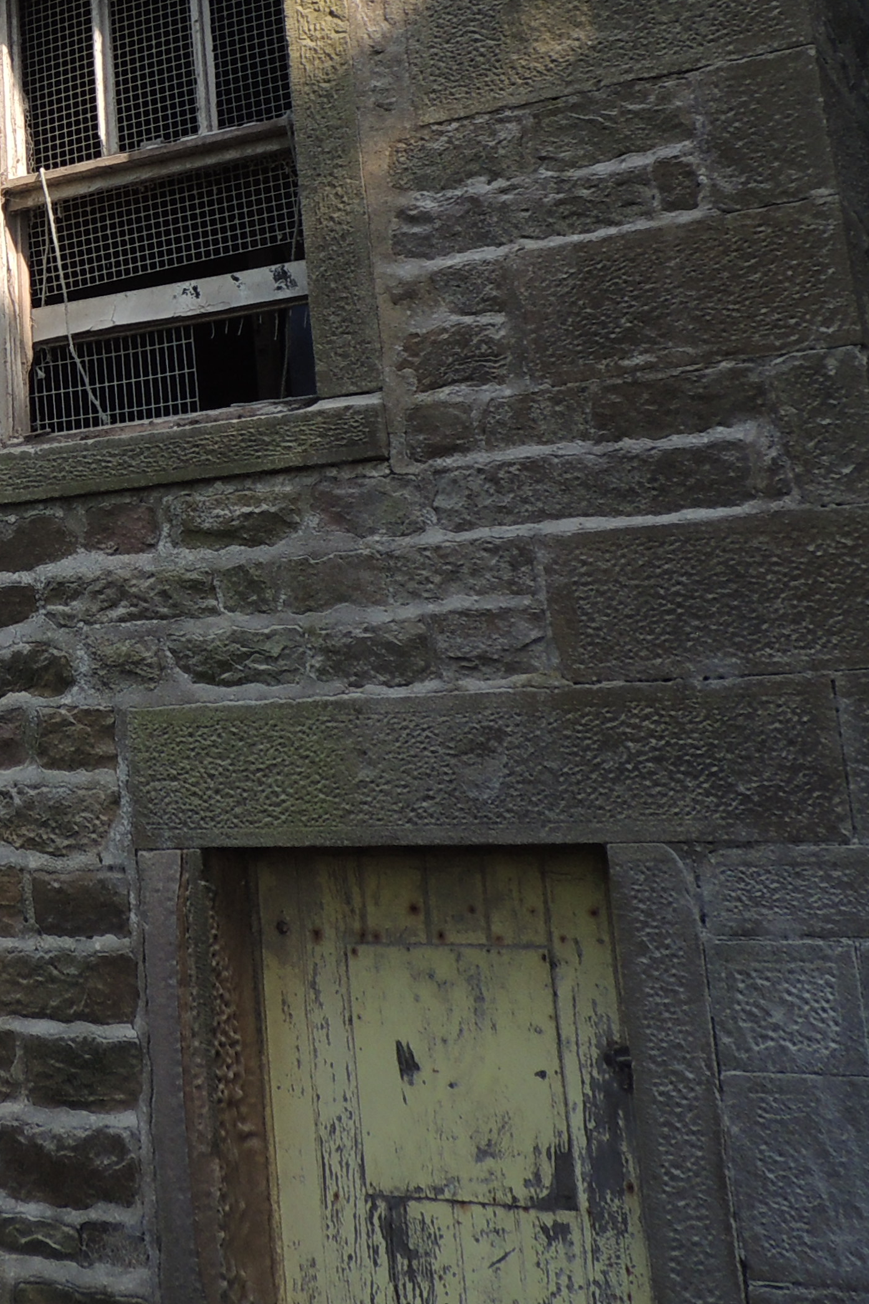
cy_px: 251
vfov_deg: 35.0
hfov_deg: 22.3
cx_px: -231
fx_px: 1991
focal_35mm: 55
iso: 100
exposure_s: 1/640
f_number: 3
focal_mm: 4.3
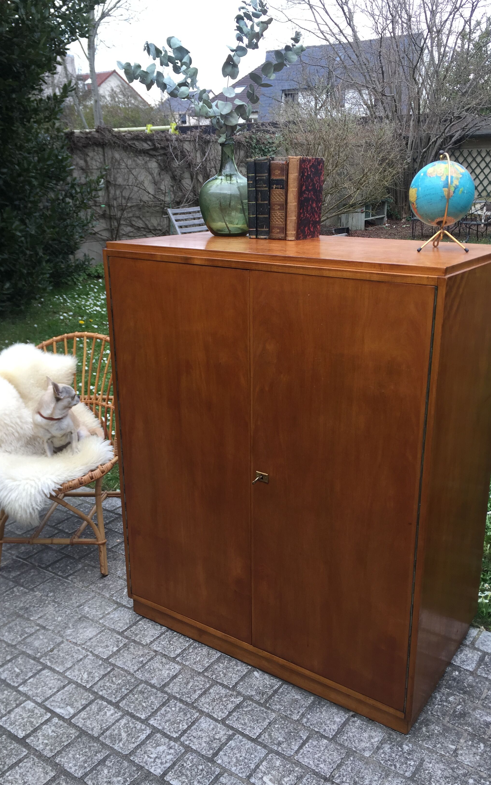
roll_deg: +1.5
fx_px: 664
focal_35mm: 31
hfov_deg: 40.6
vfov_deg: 61.2
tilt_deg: -19.9
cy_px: 392
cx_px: 269
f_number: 2.2
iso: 32
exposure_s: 1/139
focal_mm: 4.15
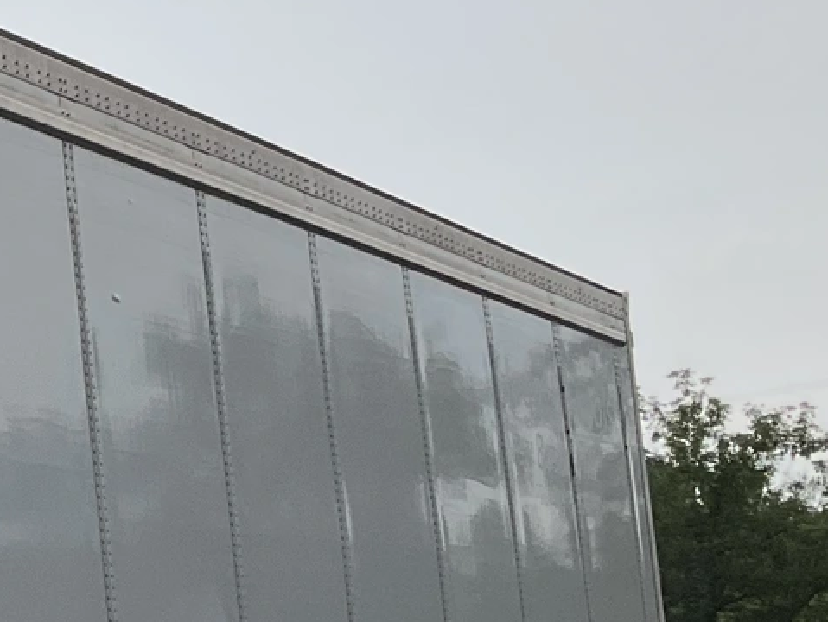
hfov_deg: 14.1
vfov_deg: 12.3
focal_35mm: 121
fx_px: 2896
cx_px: -724
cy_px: 308
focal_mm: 3
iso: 25
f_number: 1.8
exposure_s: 1/3788
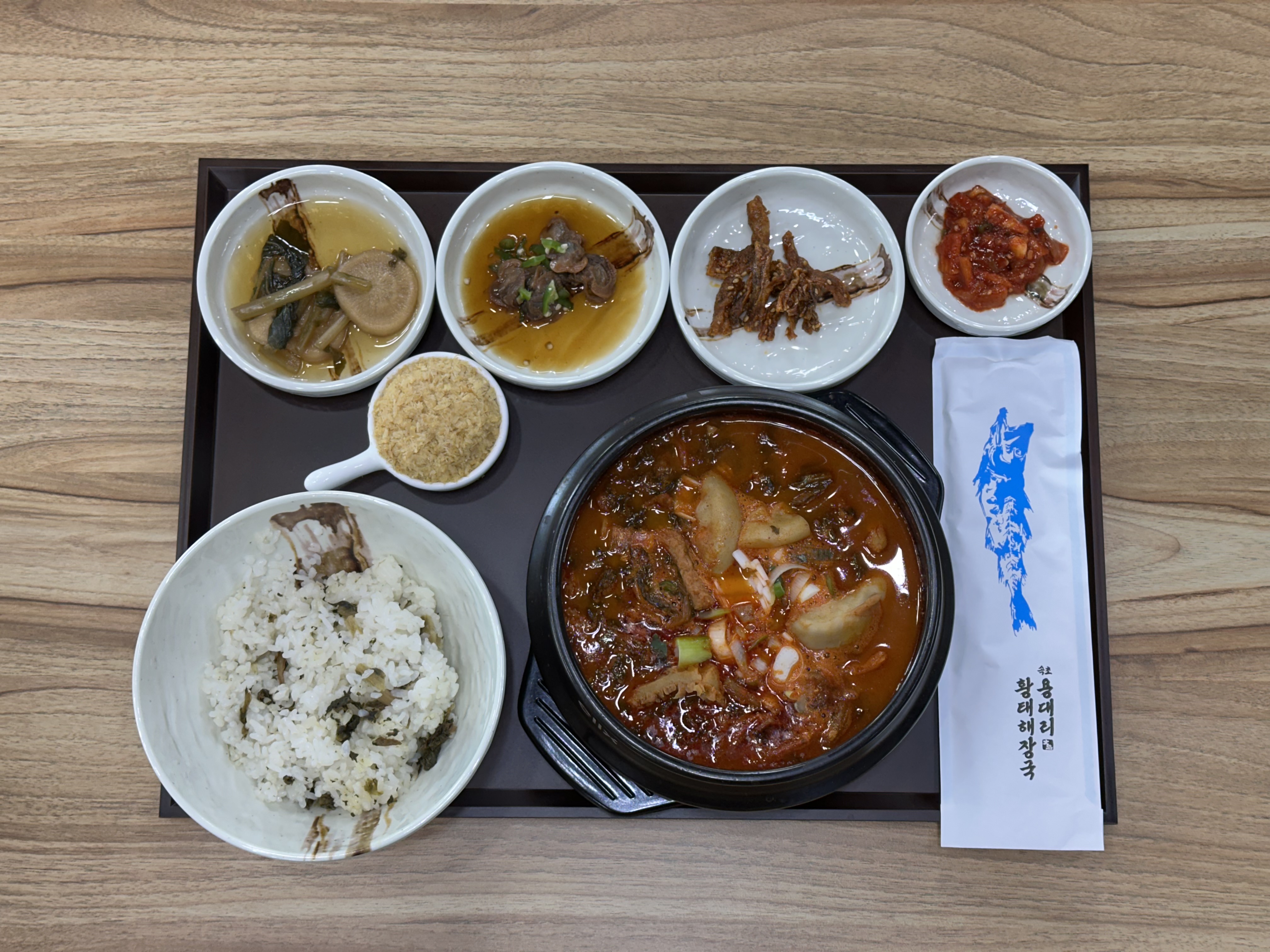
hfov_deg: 39.7
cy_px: 476
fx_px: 1761
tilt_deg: -78.6
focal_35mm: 48
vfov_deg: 30.3
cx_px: 635
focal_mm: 6.86
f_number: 1.78
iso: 80
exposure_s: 1/60
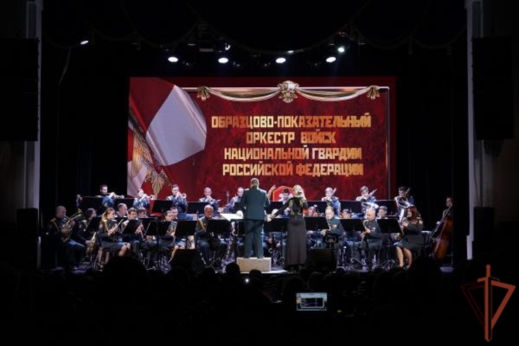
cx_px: 260
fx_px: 995
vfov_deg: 19.7
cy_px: 173
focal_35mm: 69
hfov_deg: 29.2
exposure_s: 1/100
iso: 3200
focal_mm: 46
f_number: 5.6
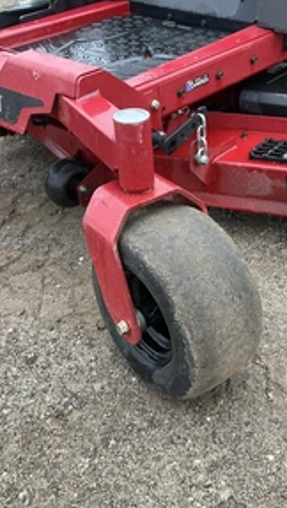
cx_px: 188
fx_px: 594
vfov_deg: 46.4
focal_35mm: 44
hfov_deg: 27.0
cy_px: 253
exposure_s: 1/122
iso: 32
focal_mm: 3
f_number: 1.8
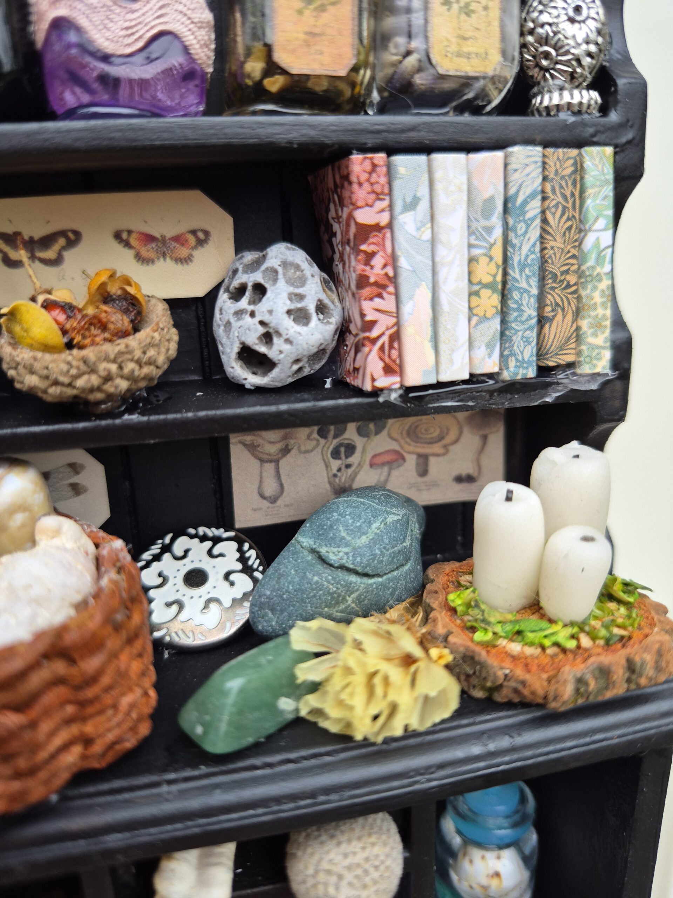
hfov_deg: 58.9
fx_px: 596
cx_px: 336
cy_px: 449
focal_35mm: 23
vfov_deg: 73.9
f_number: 1.8
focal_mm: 5.4
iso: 160
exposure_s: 1/100
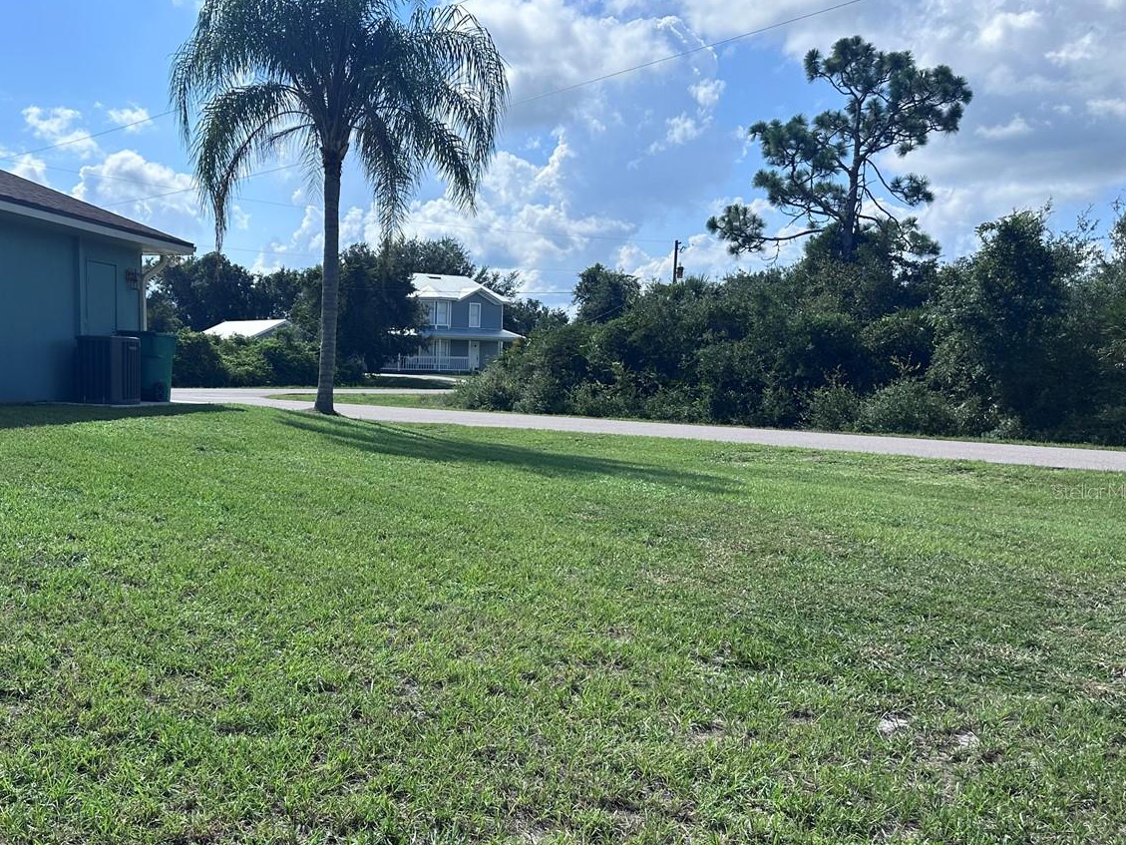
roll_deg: -1.3
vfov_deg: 41.7
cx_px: 349
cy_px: 491
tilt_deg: -5.1
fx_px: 1106
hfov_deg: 52.6
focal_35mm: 34
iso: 80
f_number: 1.78
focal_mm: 6.86
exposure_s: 1/6211
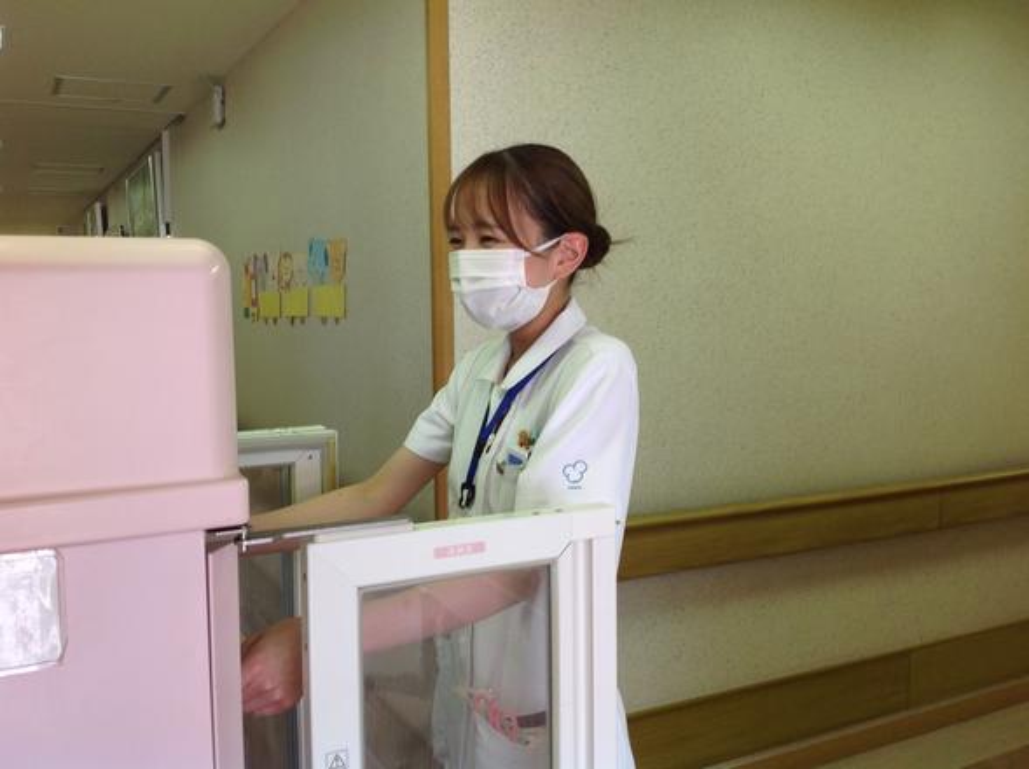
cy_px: 384
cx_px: 514
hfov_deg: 52.7
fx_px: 1039
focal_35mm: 35
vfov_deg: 40.6
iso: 64
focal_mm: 4.28
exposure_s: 1/30
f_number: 2.4
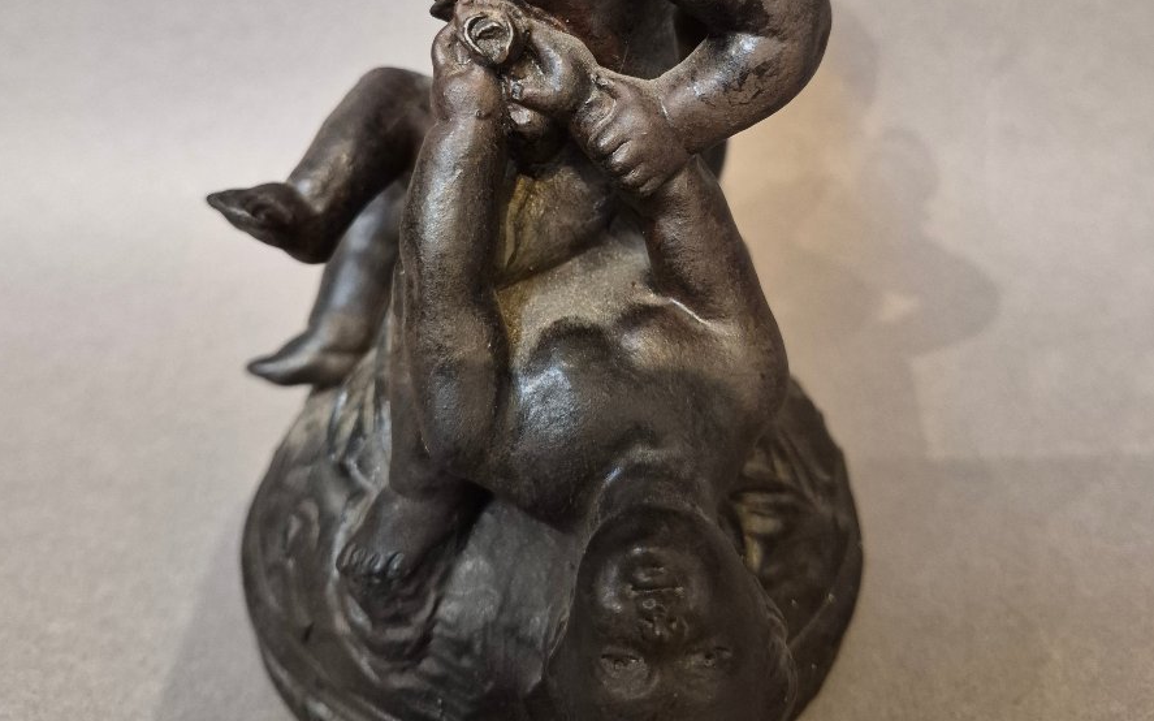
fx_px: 1038
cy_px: 148
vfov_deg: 37.0
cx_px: 572
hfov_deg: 58.2
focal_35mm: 33
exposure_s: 1/100
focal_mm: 5.4
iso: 1250
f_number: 1.8
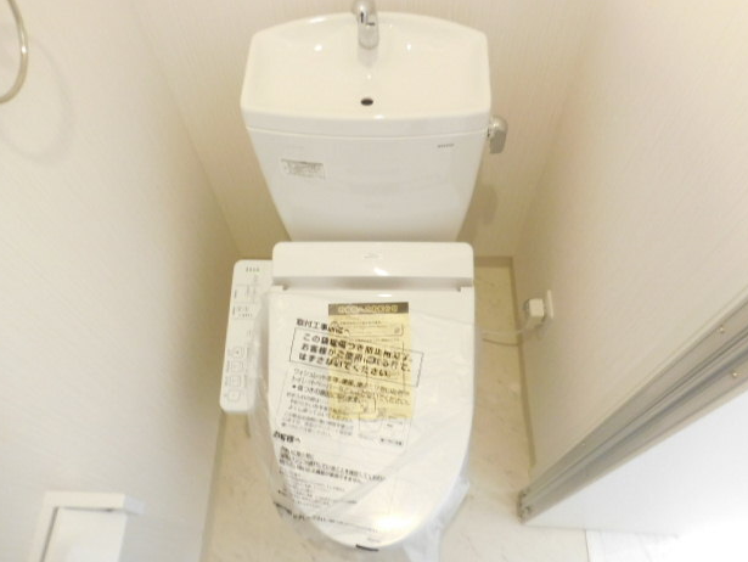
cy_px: 280
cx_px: 372
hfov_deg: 67.3
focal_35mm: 26
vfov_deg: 53.1
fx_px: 562
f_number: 3.3
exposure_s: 1/25
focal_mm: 4.5
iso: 400
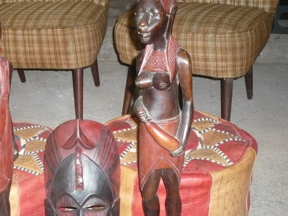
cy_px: 147
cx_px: 86
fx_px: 441
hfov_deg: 35.6
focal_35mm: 53
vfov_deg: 27.3
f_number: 2.8
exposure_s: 1/30
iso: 320
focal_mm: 5.8
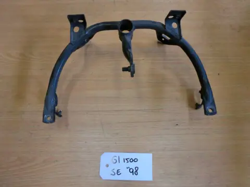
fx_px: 195
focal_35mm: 27
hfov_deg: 65.3
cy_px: 94
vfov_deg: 51.4
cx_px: 125
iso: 250
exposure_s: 1/60
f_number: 3.2
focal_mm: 4.9
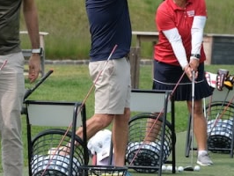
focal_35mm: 512
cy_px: 38
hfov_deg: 3.9
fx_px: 3464
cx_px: 67
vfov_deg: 2.9
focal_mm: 118
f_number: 6.4
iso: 400
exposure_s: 1/1000
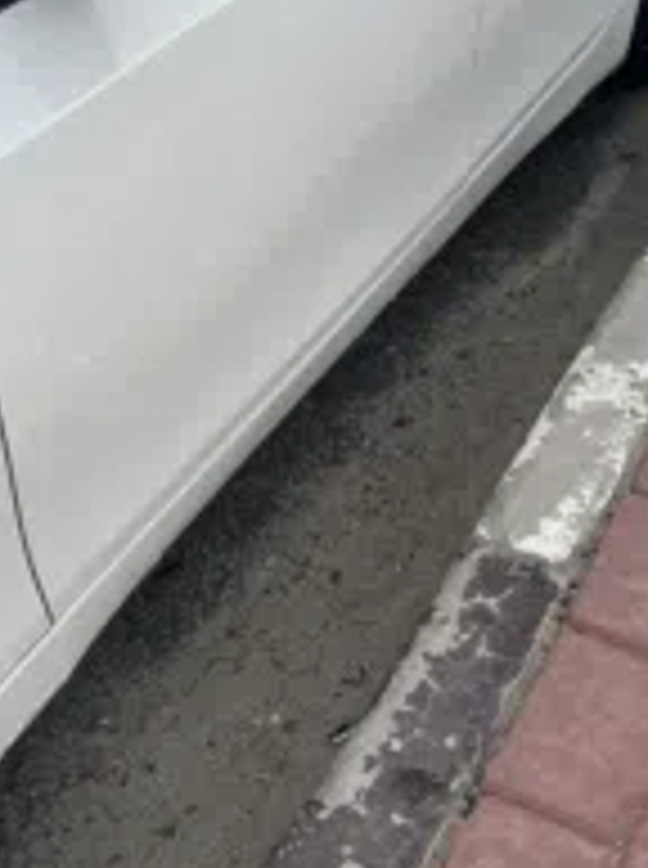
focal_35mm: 54
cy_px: 247
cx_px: 405
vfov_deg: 35.0
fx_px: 1352
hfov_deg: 26.9
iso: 64
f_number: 1.5
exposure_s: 1/121
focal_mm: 5.7
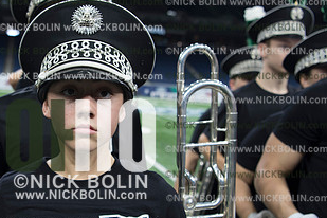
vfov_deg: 29.6
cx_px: 80
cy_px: 150
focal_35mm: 45
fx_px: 409
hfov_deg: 42.2
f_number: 3.2
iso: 800
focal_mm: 24
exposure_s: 1/500
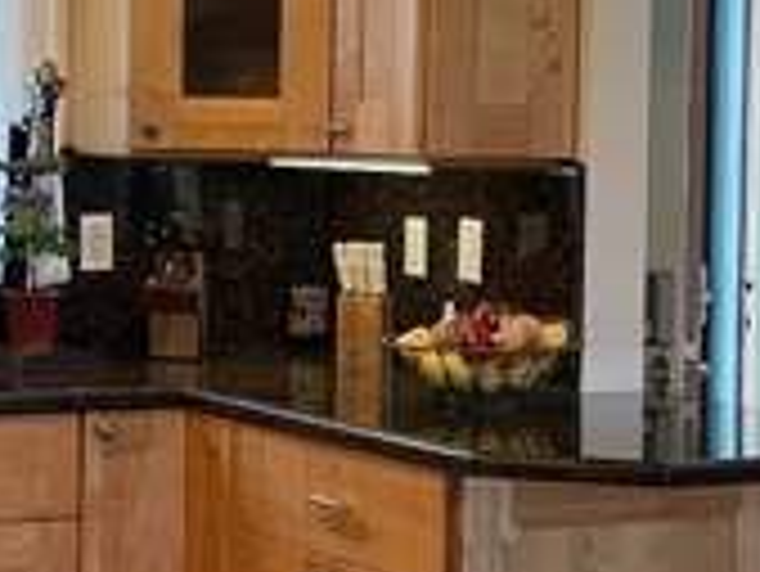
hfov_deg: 15.9
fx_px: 2702
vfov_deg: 12.1
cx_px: 202
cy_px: 194
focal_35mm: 123
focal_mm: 4.2
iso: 100
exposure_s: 1/60
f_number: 1.6
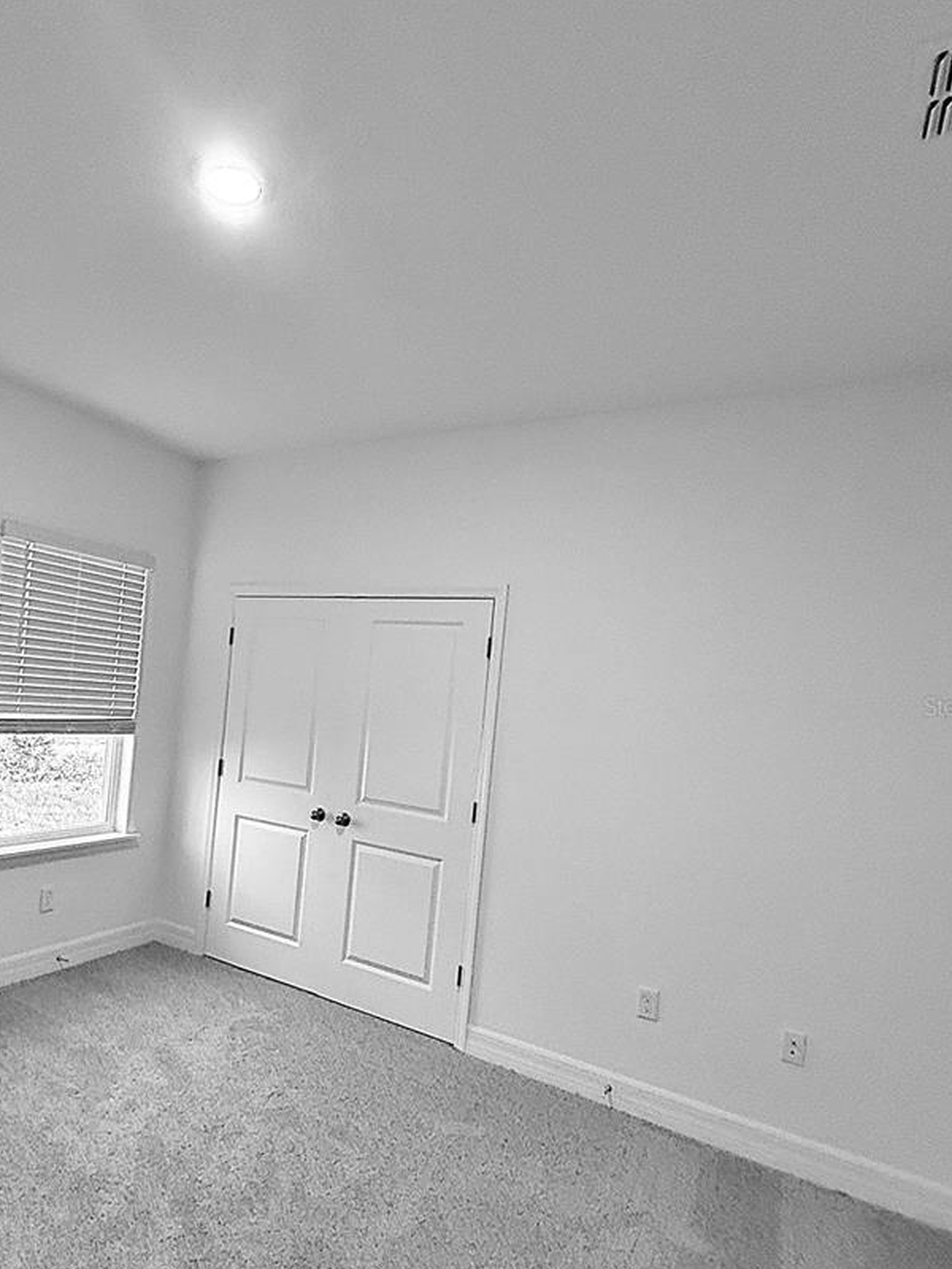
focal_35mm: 21
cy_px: 706
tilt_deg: +0.6
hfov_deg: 62.0
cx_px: 322
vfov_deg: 78.7
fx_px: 770
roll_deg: -4.9
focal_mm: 2.22
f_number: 2.2
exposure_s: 1/120
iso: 400
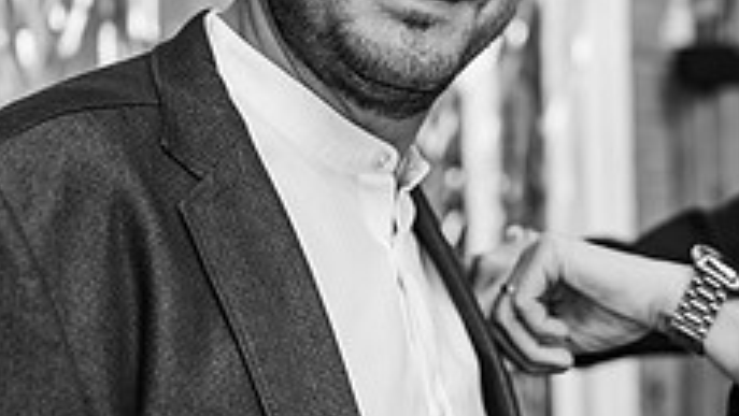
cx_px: 539
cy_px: 229
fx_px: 1823
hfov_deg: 22.7
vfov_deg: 13.0
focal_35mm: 93
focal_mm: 35
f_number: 2
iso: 100
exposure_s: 1/500
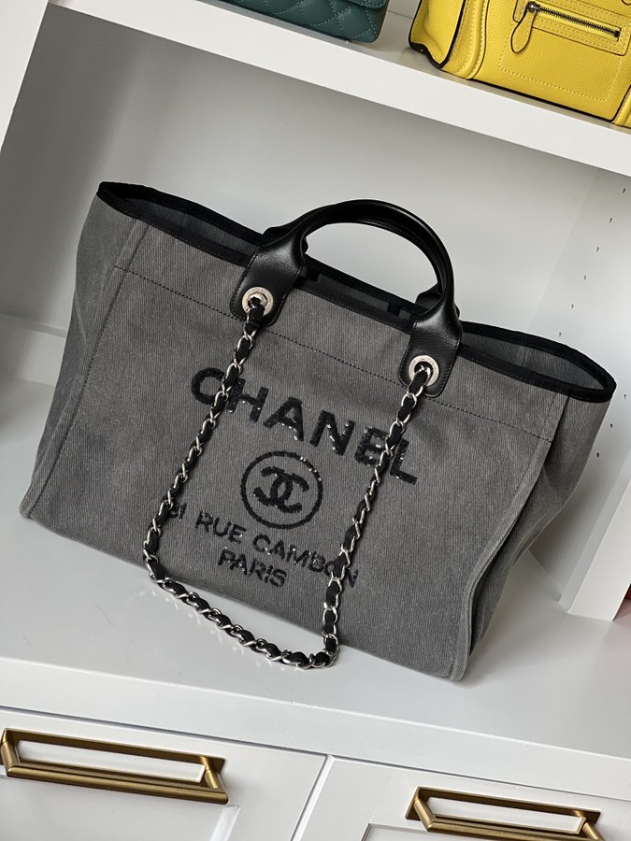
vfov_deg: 25.3
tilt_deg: -17.8
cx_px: 316
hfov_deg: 19.1
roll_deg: -22.1
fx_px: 1871
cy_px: 420
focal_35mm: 77
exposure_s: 1/121
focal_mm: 9
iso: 200
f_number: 2.8
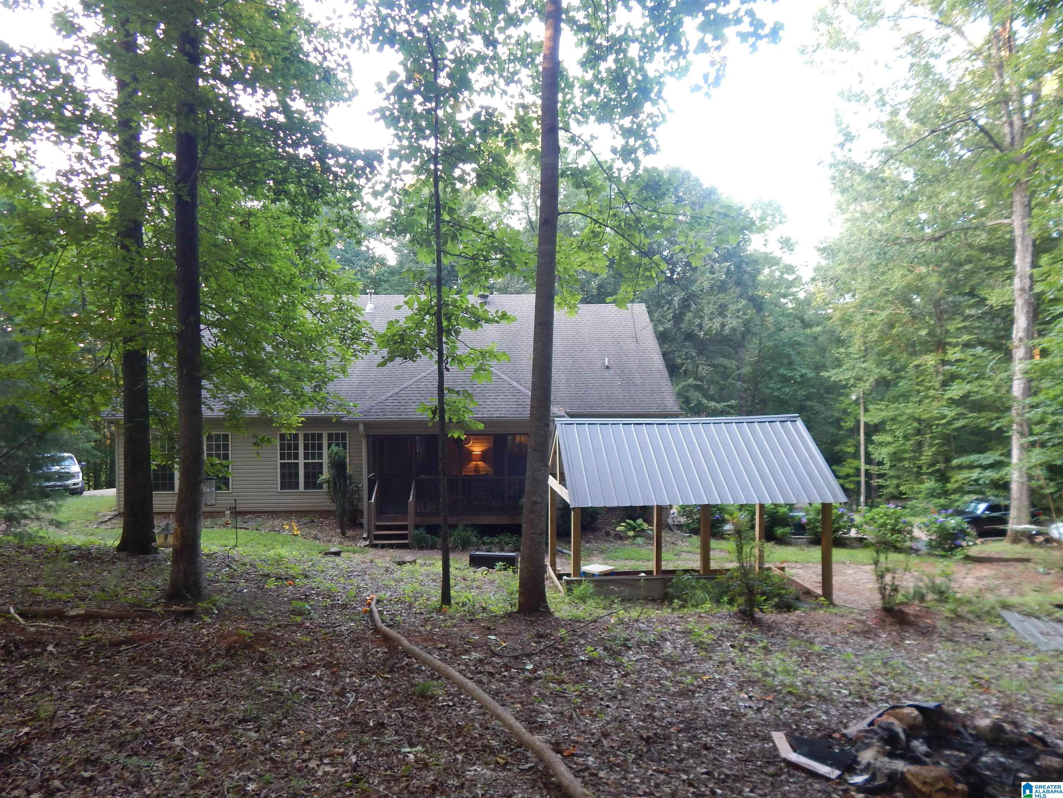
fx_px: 676
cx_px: 532
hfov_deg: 76.4
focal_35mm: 22
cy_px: 399
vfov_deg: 61.1
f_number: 3
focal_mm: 4
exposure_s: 1/30
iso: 250
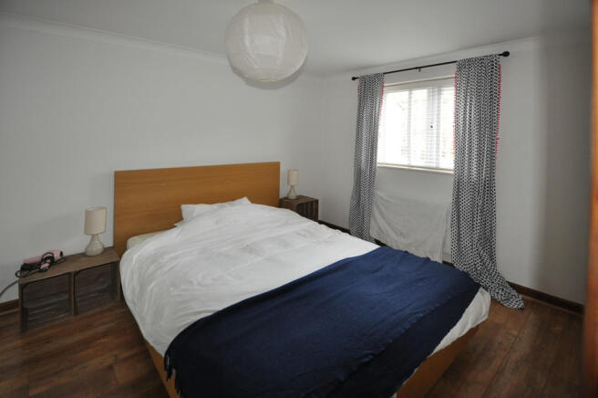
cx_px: 299
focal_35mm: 15
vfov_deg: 77.2
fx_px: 249
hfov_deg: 100.4
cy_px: 199
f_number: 3.5
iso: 800
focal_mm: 10
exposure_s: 1/60
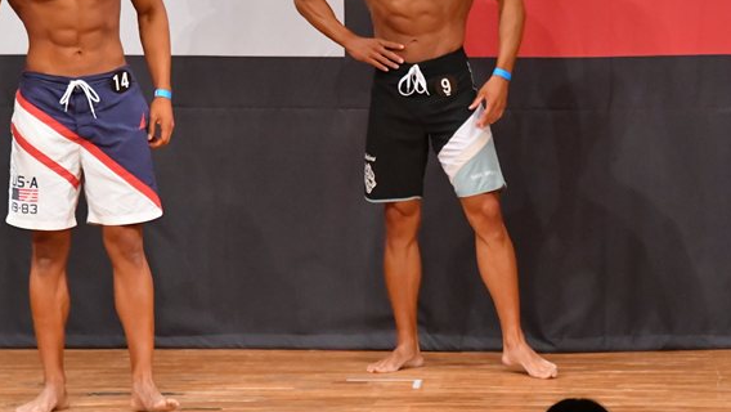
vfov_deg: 3.0
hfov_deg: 5.3
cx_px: 392
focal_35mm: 407
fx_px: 7892
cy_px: 85
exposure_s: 1/400
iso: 9000
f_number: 5.6
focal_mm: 190
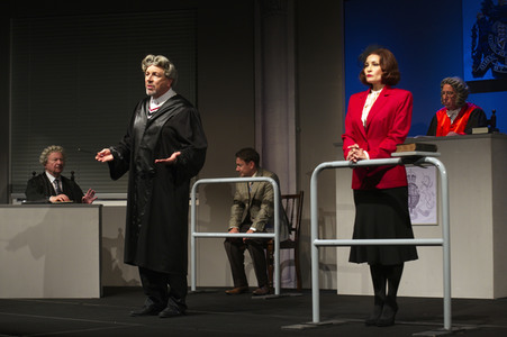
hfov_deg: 28.9
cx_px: 254
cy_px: 168
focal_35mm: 70
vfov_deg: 19.4
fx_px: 985
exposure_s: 1/250
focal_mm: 70
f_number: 4
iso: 1600
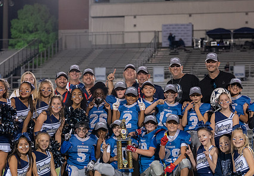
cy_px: 115
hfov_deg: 18.5
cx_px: 123
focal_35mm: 109
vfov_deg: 12.9
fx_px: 779
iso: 2000
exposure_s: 1/320
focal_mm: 70
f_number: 3.2
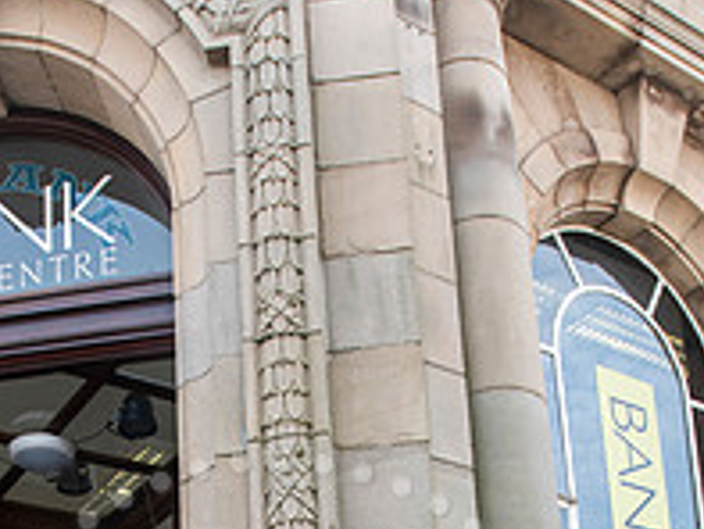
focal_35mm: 56
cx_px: 275
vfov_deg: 21.9
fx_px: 1140
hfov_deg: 34.2
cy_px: 783
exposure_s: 1/250
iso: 200
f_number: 5.6
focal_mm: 17
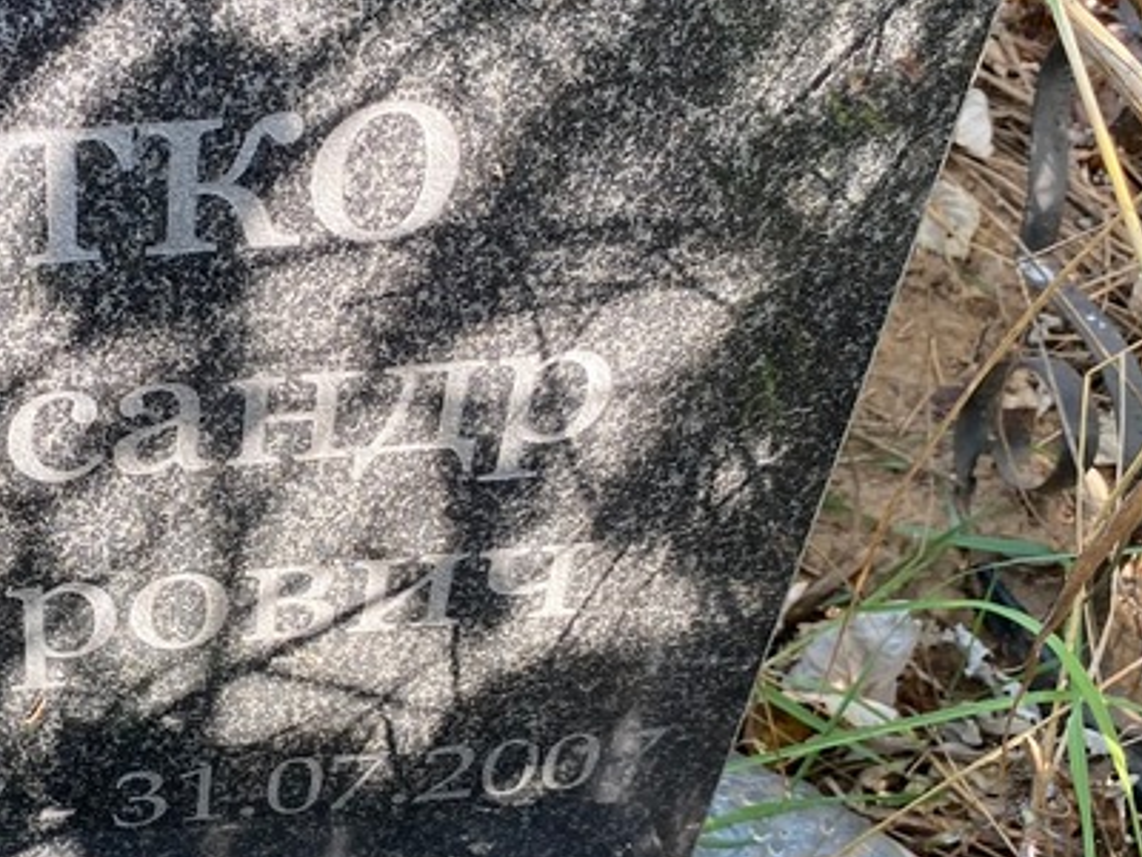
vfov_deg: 28.0
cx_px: 43
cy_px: 523
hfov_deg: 34.1
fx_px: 1716
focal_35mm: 52
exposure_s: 1/121
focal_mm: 4.25
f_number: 1.8
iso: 80
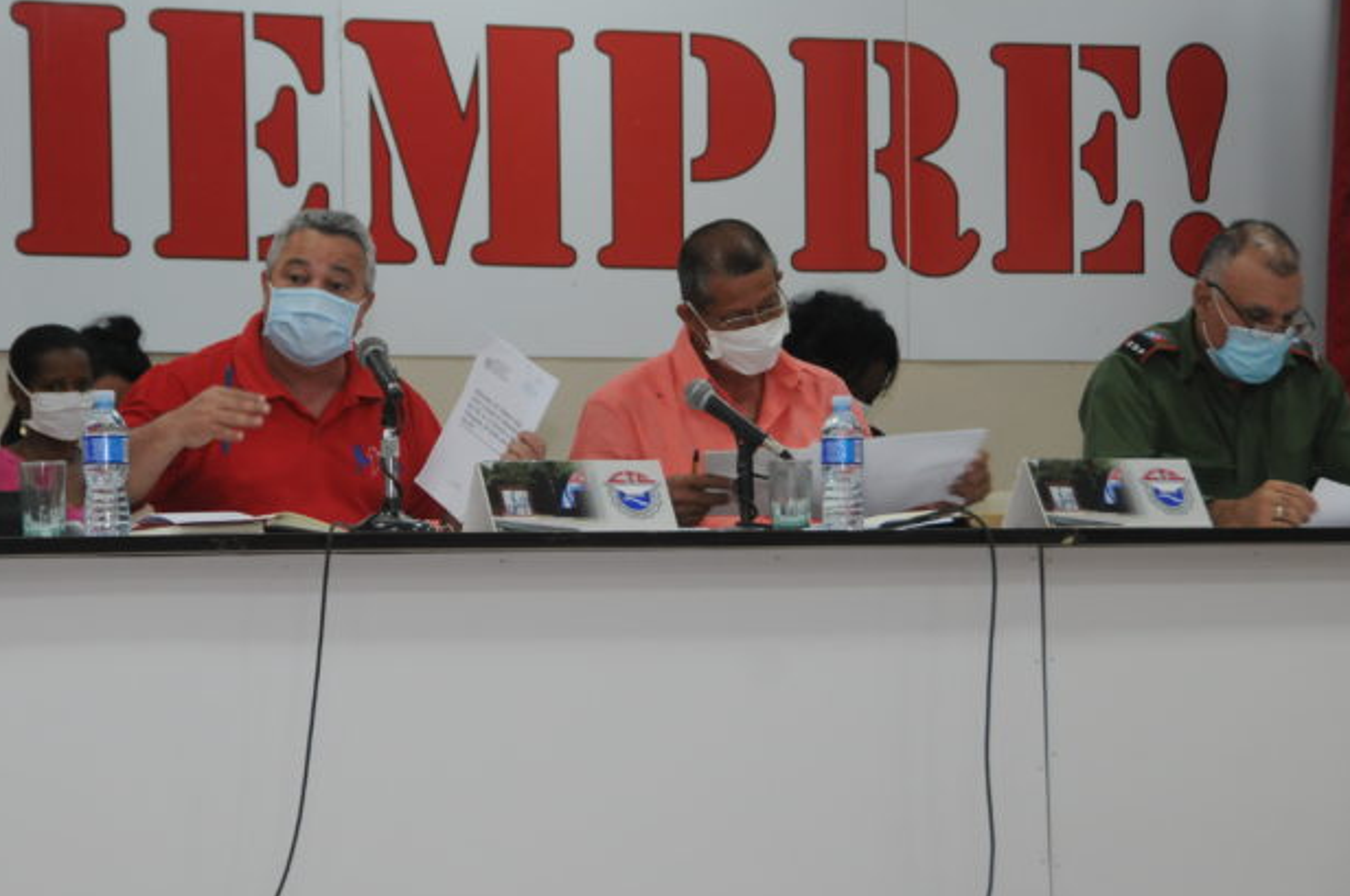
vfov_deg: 9.4
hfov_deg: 14.1
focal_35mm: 146
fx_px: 5468
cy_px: 394
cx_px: 603
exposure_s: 1/80
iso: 800
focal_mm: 80
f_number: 5
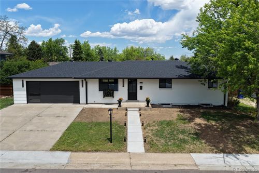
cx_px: 130
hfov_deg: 65.5
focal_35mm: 28
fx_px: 201
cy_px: 86
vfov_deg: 46.4
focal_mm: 14.45
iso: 160
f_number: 2.8
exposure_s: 1/240
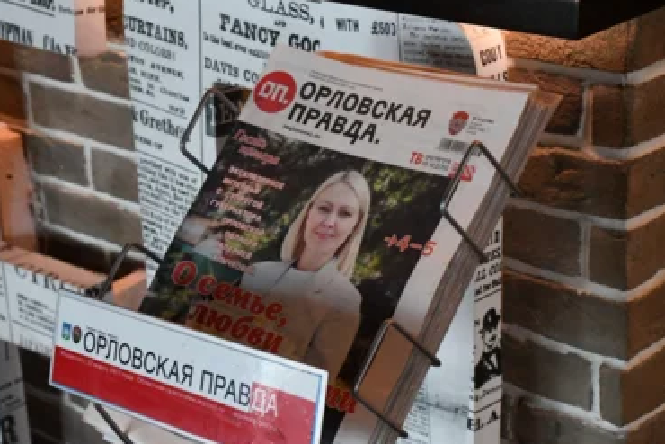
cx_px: 311
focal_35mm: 81
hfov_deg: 25.0
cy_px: 222
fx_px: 1497
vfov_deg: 16.9
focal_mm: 50
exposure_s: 1/200
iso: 6400
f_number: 7.1
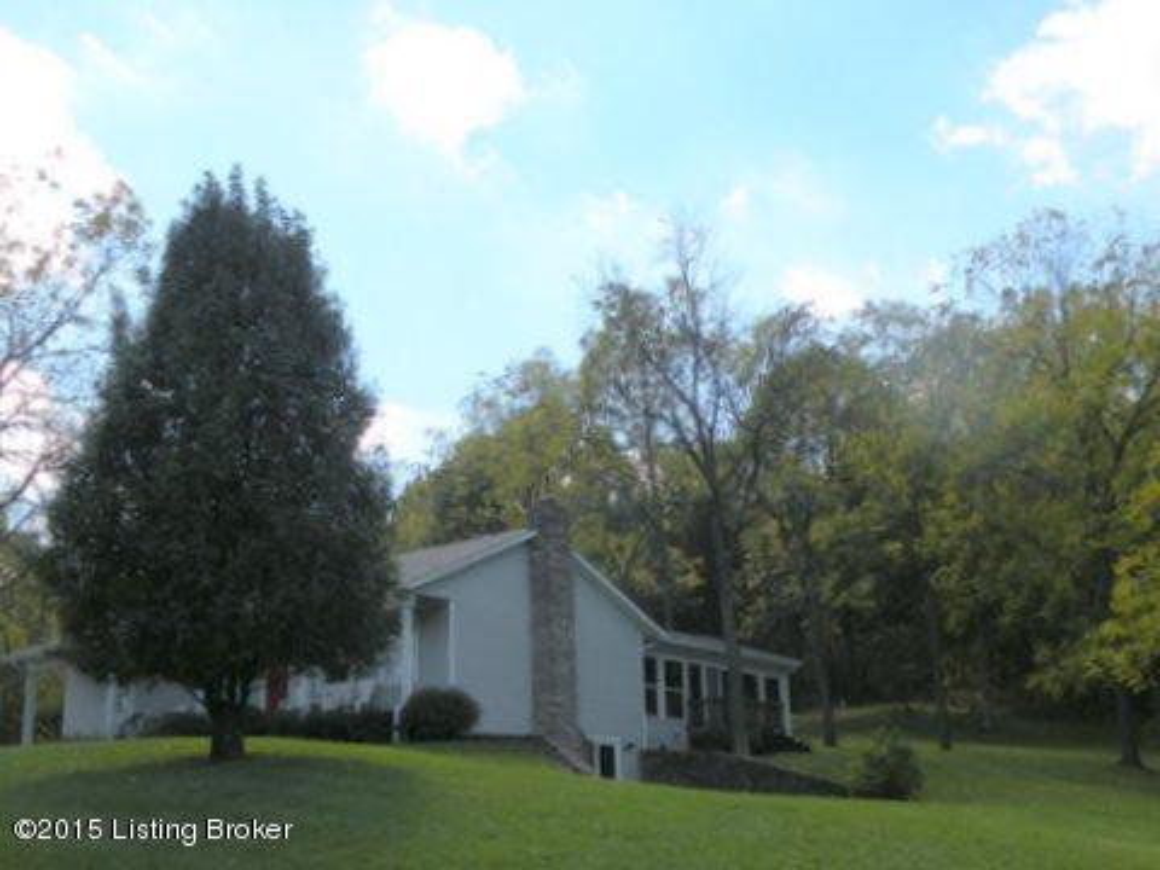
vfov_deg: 34.3
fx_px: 1407
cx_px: 580
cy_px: 435
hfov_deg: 44.8
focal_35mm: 42
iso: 64
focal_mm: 7.4
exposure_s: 1/794
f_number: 3.5
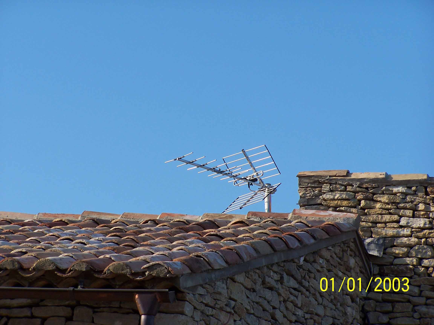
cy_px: 162
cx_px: 217
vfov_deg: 7.1
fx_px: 2620
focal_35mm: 209
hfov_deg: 9.5
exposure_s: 1/500
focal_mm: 34.6
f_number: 4.5
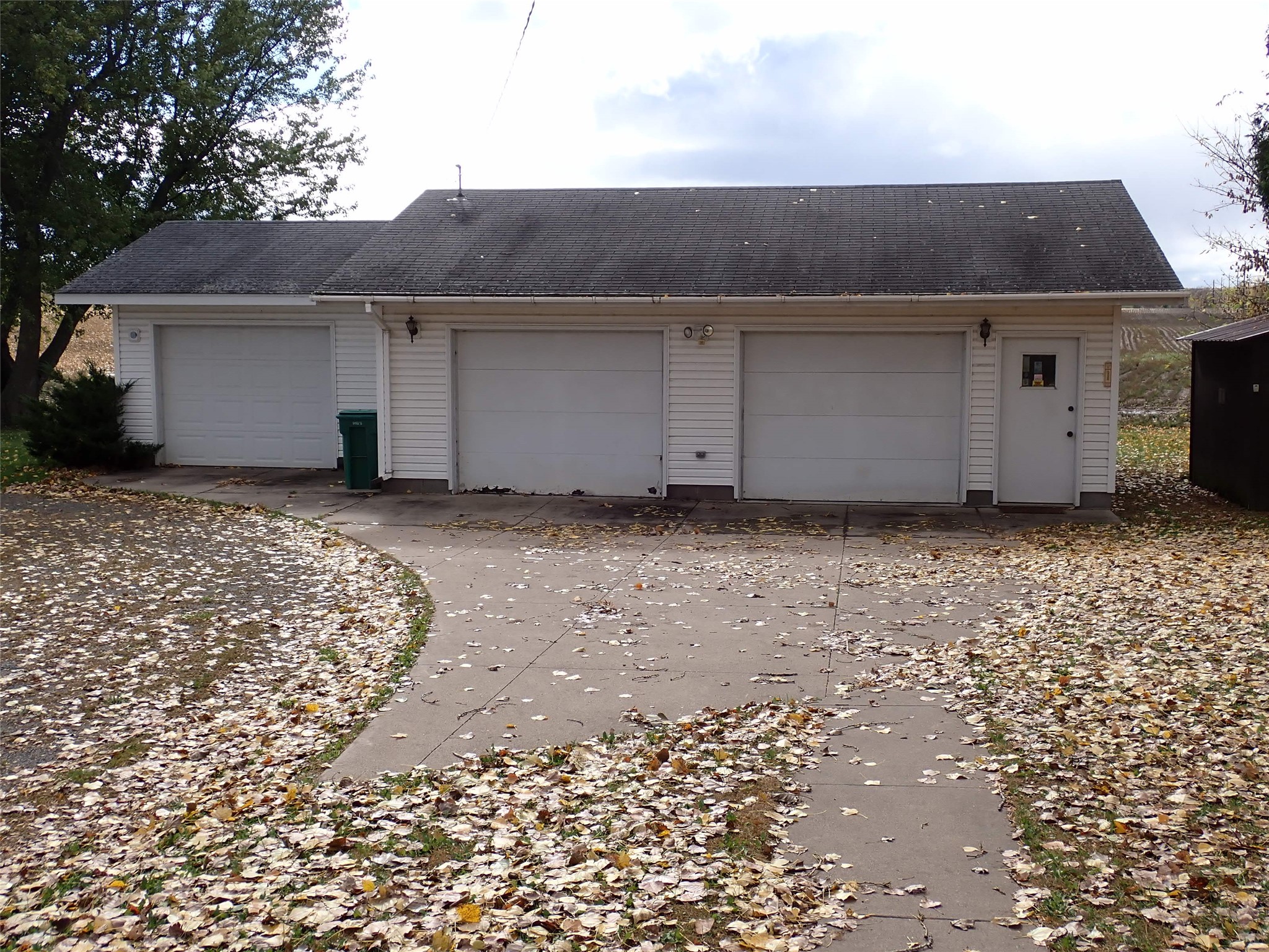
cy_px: 476
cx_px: 634
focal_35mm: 41
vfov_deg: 35.1
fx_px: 1503
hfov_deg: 45.8
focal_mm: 7.31
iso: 100
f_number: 4
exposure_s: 1/500
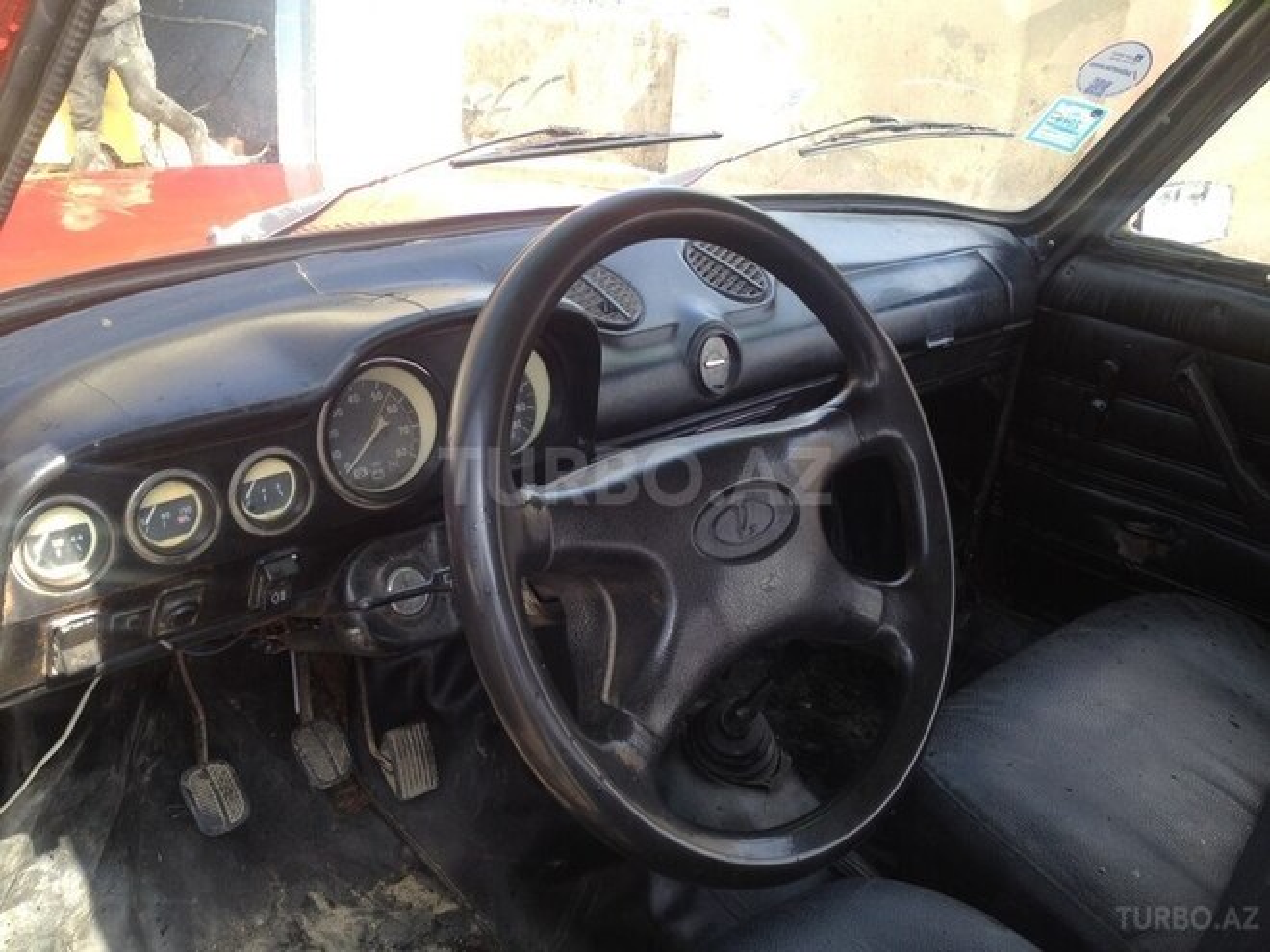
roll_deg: -5.3
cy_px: 476
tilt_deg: -23.7
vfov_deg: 40.7
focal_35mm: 35
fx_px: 1284
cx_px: 635
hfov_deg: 52.6
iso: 50
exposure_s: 1/166
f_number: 2.4
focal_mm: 4.28
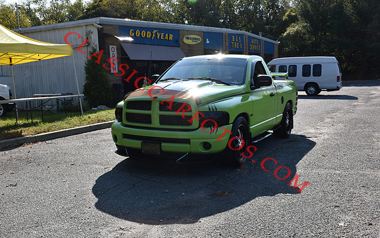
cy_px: 113
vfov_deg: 34.5
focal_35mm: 37
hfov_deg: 52.7
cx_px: 190
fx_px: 383
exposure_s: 1/250
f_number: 8
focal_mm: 24
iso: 220
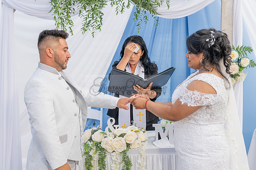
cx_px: 128
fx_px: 398
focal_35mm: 56
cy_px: 86
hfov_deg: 35.7
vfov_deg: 24.2
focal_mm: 50
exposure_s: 1/125
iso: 200
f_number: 6.3
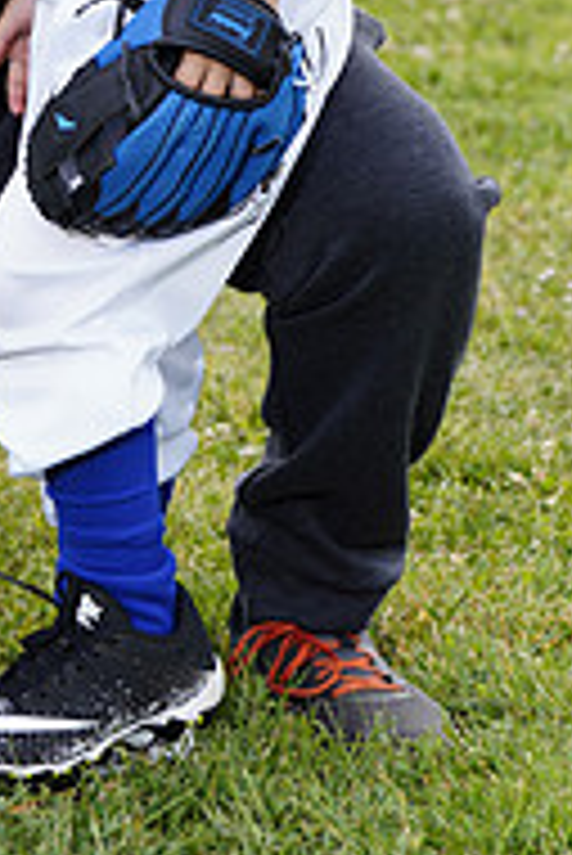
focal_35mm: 253
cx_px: -160
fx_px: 6018
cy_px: -418
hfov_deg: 5.4
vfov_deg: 8.0
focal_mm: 83
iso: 100
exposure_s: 1/250
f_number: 4.5
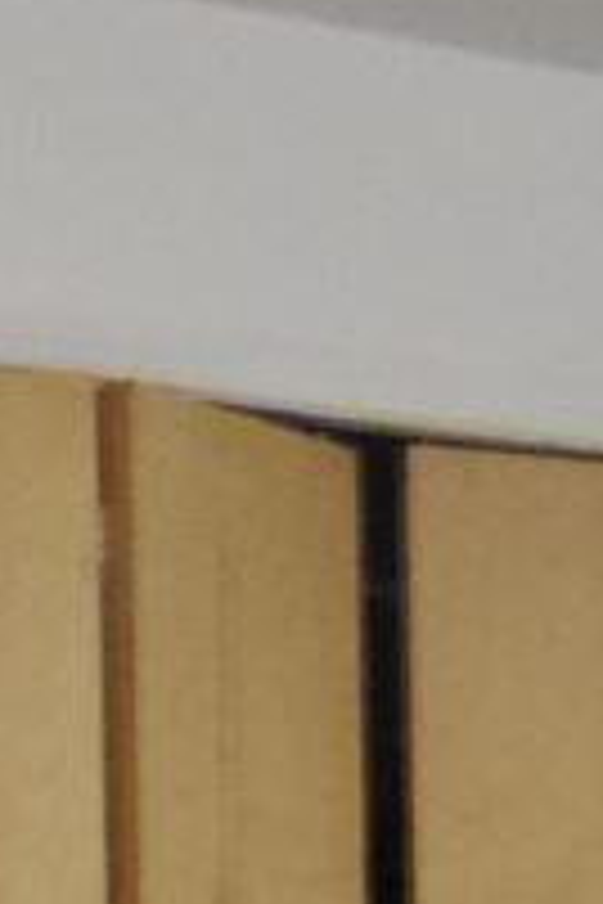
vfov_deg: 12.6
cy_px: 1480
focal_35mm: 152
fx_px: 3819
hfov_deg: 8.8
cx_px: 896
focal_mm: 5
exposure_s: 1/10
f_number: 2.8
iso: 1600
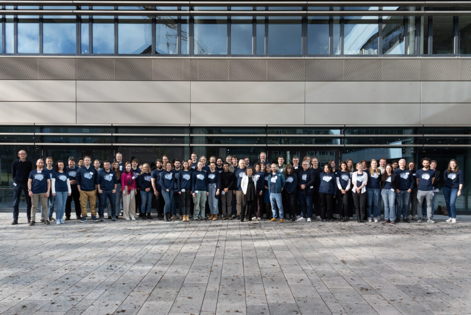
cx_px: 236
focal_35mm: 24
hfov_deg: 73.7
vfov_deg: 53.2
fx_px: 314
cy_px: 158
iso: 1000
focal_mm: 24
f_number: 13
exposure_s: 1/640
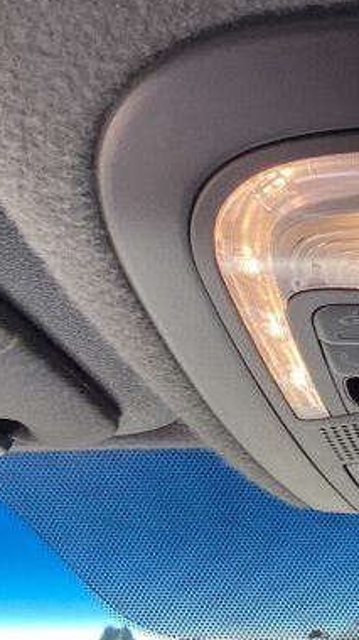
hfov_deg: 15.1
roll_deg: +1.8
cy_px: 305
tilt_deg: +17.6
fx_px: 1202
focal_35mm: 71
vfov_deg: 29.7
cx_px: 612
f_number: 2.4
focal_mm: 3.3
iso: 40
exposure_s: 1/120
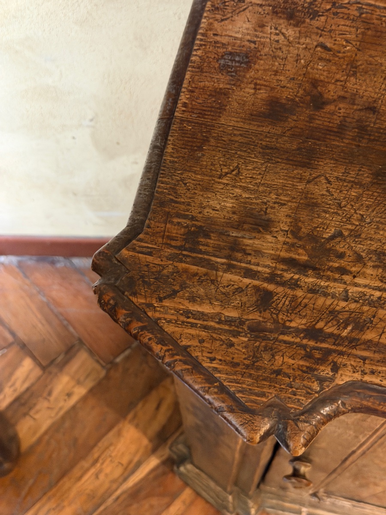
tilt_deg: -66.1
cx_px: 193
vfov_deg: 39.7
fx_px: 714
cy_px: 258
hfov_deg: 30.3
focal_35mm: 48
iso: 640
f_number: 1.78
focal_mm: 6.76
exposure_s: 1/25
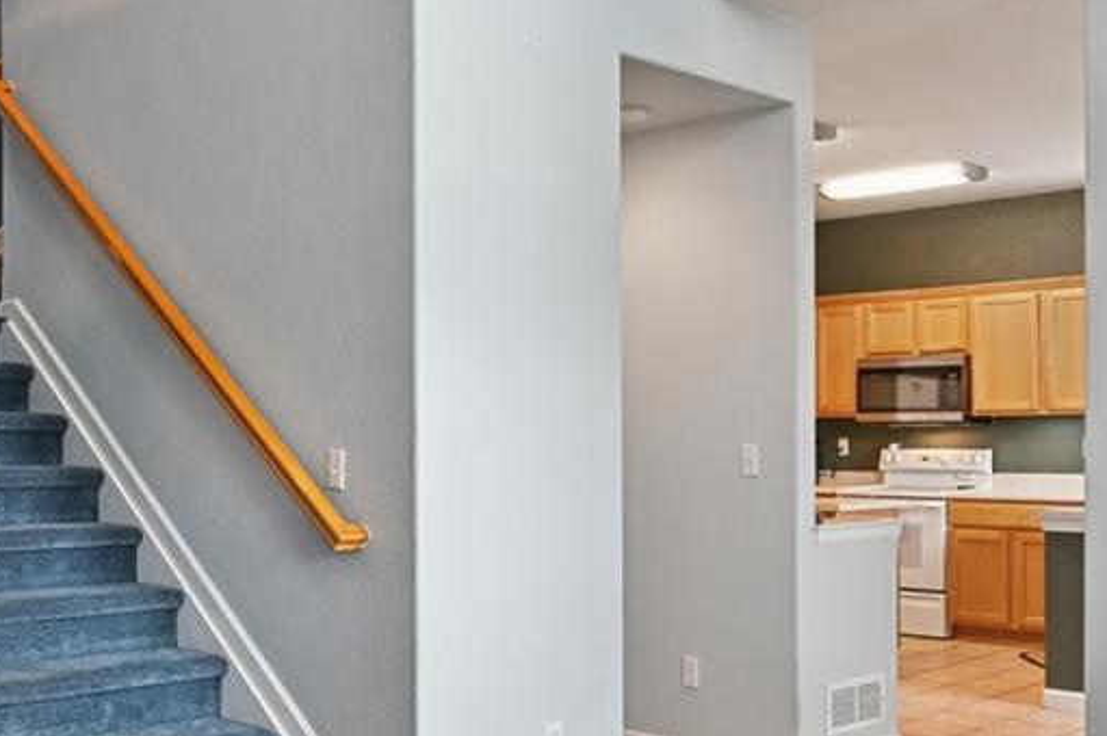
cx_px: 542
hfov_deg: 41.9
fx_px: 1444
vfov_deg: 28.5
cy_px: 455
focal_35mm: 47
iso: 800
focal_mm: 15
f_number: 11
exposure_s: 1/5
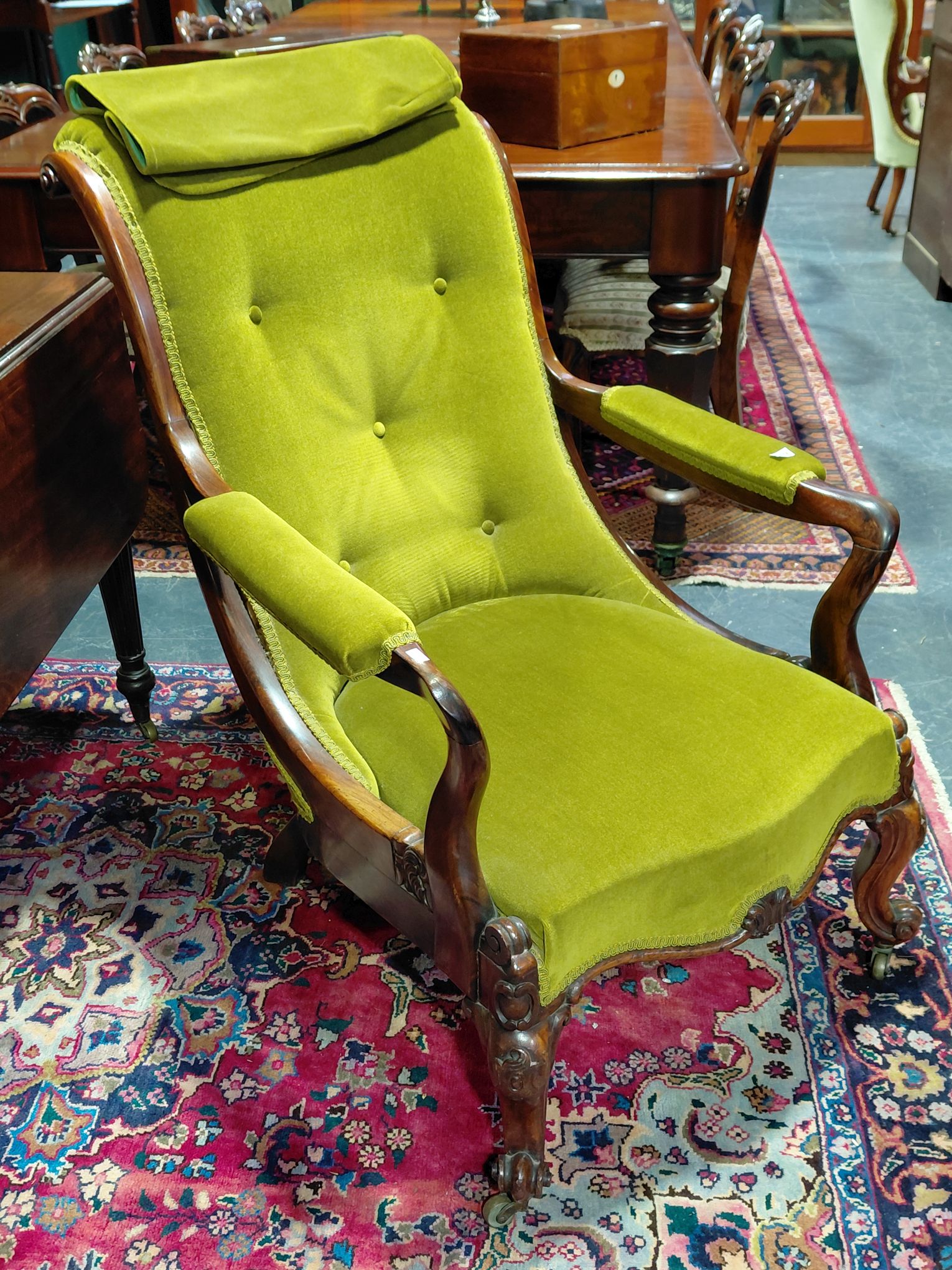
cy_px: 635
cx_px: 476
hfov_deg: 54.9
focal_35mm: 25
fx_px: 917
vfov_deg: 69.4
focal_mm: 4.69
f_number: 1.8
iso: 200
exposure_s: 1/60
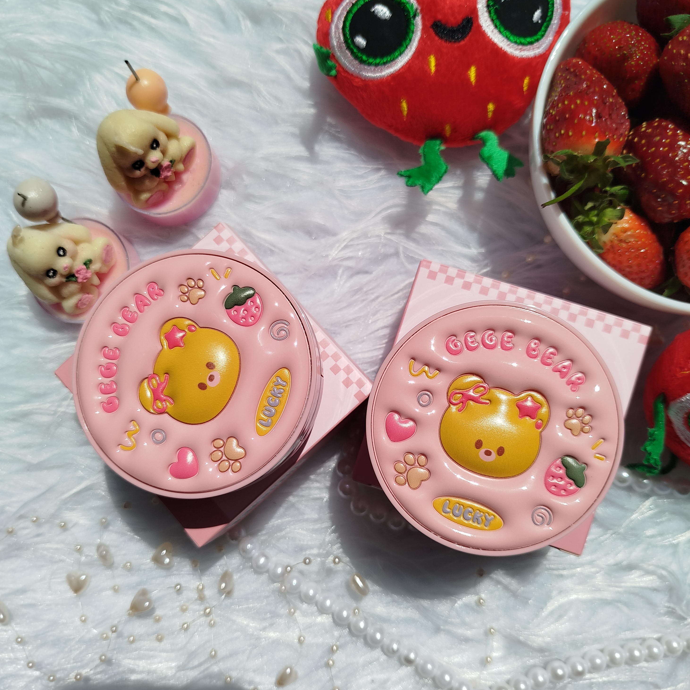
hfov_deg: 55.6
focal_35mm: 29
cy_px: 365
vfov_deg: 55.6
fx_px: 654
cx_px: 339
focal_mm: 5.31
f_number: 1.7
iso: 50
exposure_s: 1/2992
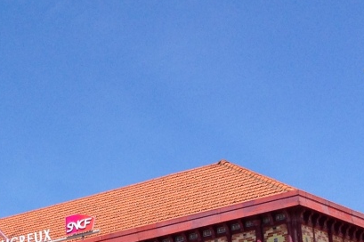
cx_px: 15
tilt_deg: +11.6
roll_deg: +3.2
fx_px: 1273
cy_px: 262
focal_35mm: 126
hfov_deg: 16.0
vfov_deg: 10.7
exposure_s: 1/1466
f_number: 2.4
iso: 50
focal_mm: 4.12
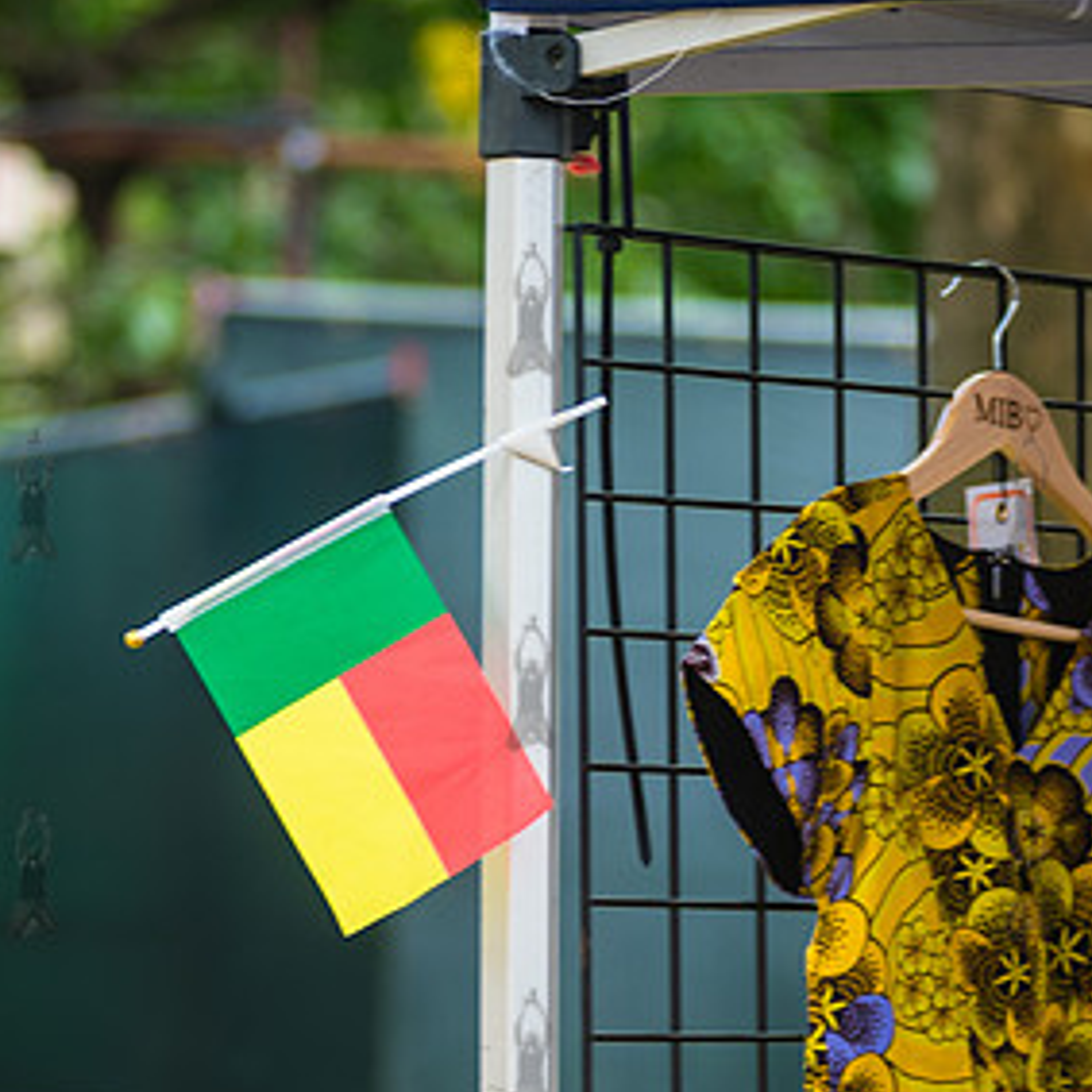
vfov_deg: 8.3
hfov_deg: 8.3
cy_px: 743
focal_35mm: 211
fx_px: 7531
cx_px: 382
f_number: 3.2
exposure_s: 1/60
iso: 160
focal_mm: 100
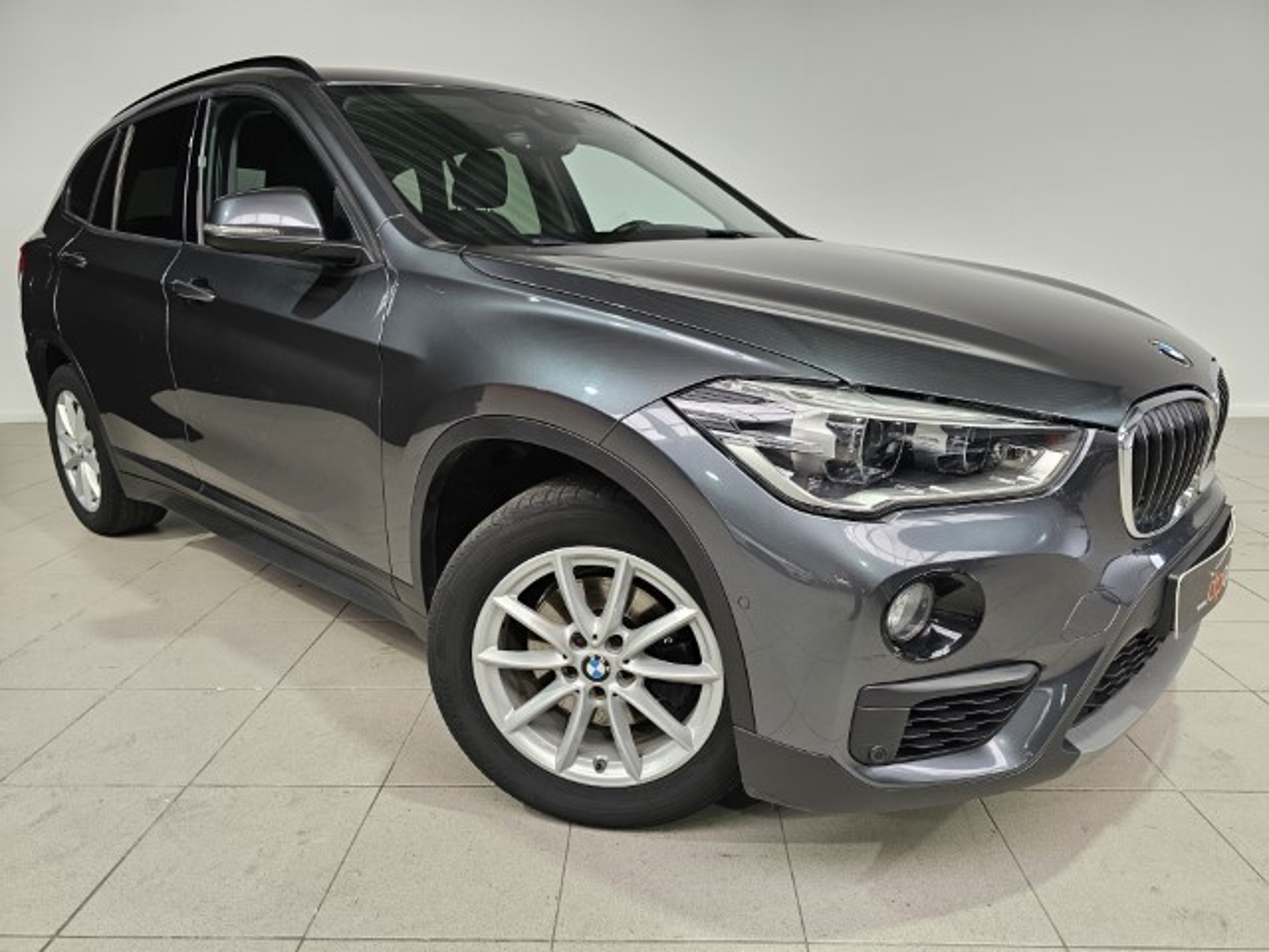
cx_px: 634
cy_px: 476
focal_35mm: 23
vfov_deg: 58.9
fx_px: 843
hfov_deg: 73.9
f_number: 1.7
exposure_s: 1/180
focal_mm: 6.3
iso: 125
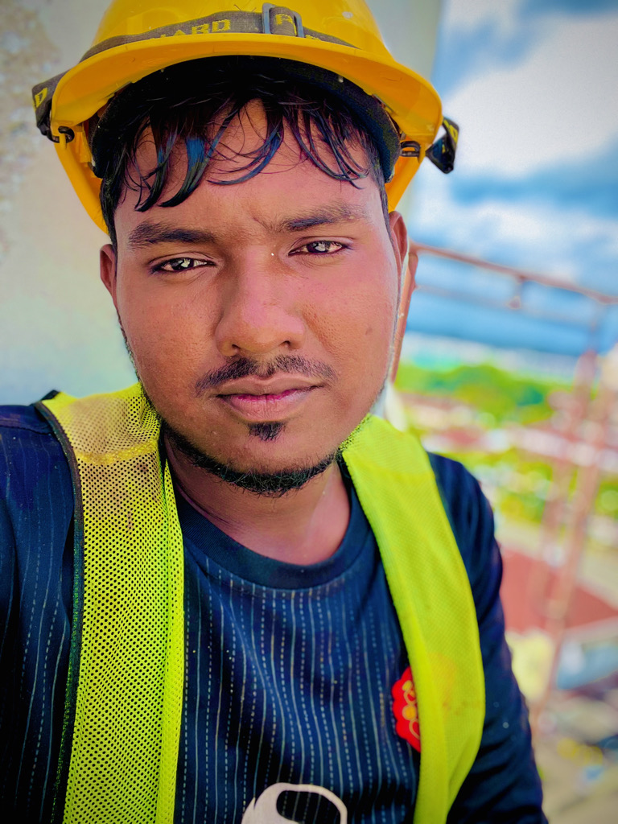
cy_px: 412
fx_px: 714
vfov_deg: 60.0
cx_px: 309
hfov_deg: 46.8
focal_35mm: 30
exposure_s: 1/172
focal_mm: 2.71
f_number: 2.2
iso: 32
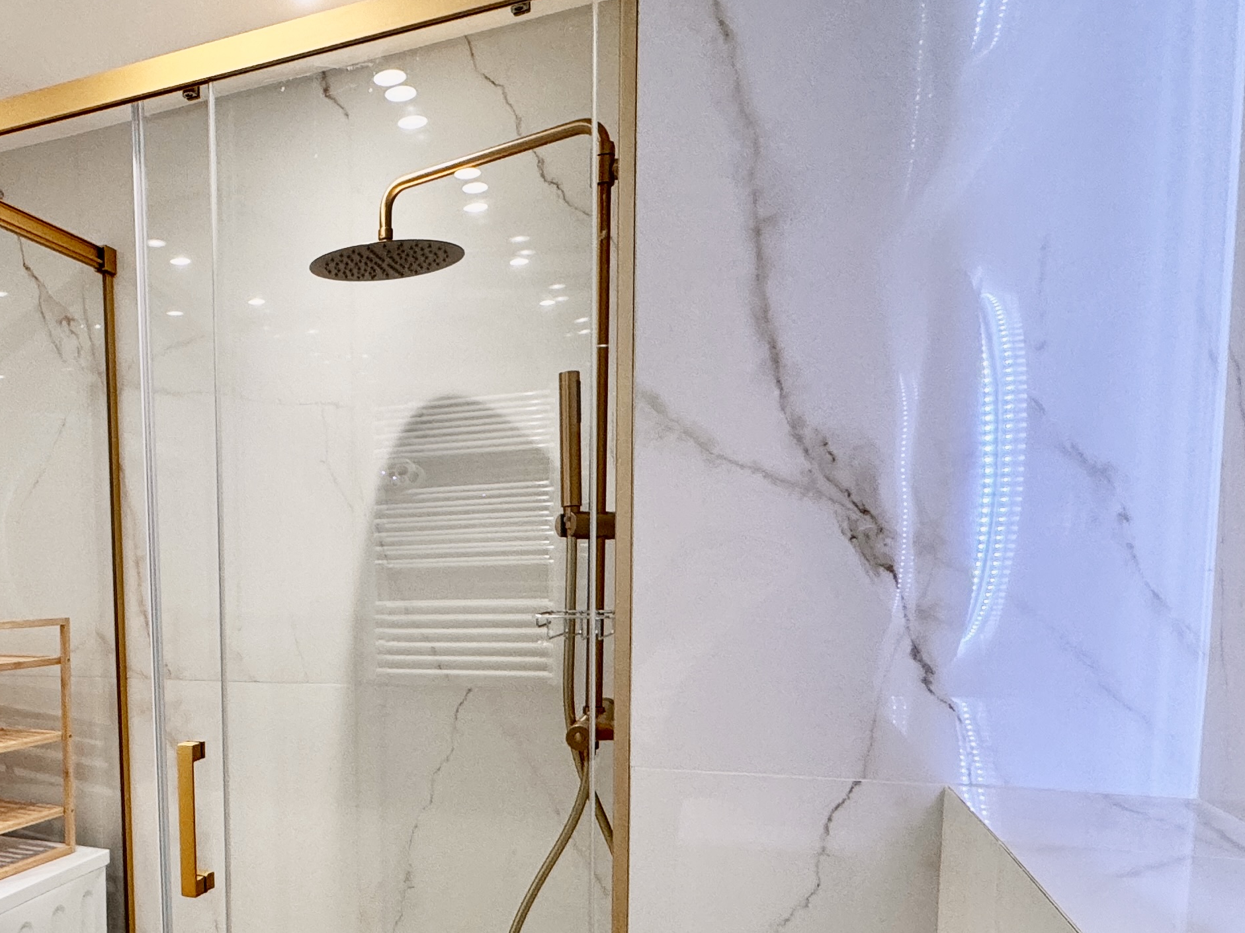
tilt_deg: -4.1
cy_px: 676
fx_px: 1079
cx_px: 204
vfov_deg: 45.5
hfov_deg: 54.7
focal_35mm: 30
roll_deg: +3.2
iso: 160
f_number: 2.2
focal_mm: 2.22
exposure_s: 1/100
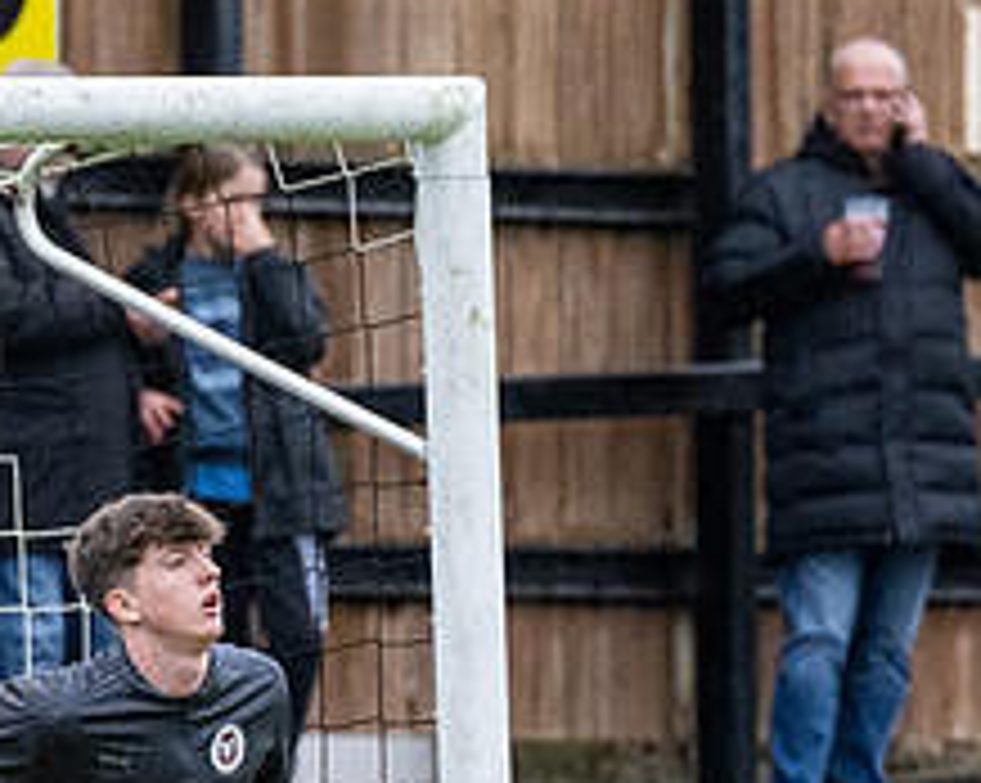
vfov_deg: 1.4
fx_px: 31328
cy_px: 1039
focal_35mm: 1080
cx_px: 118
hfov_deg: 1.8
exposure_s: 1/1250
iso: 1600
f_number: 2.8
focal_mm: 200
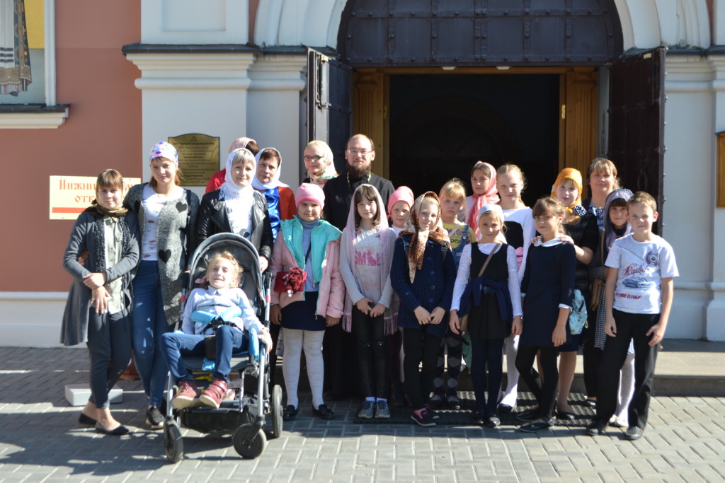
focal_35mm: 54
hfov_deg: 36.9
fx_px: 1088
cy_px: 242
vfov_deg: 25.1
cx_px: 362
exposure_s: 1/160
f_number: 6.3
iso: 100
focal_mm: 36
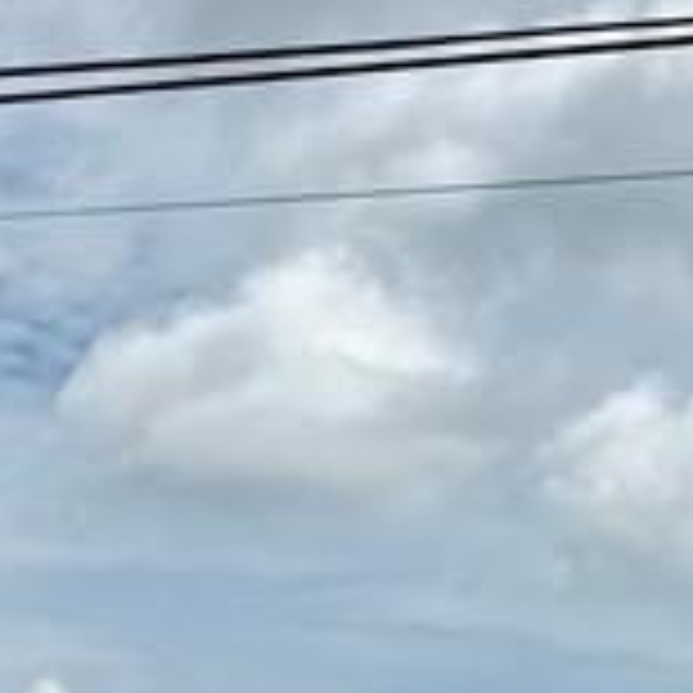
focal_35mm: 141
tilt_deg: -5.4
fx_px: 3194
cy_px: 1472
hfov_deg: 10.6
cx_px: -958
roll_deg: -0.5
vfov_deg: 11.0
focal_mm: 6.76
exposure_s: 1/8130
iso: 80
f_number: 1.78
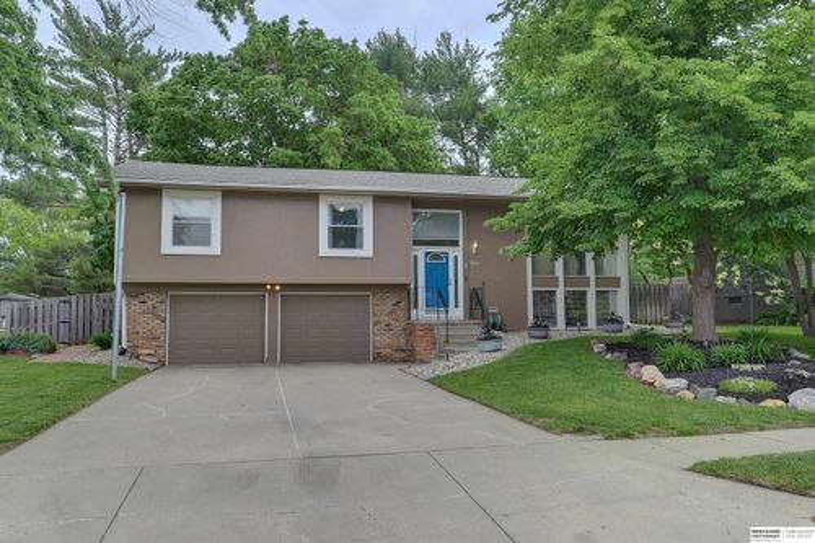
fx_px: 634
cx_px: 408
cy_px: 272
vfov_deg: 46.4
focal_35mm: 28
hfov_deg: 65.5
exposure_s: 1/30
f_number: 16
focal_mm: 28
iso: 125
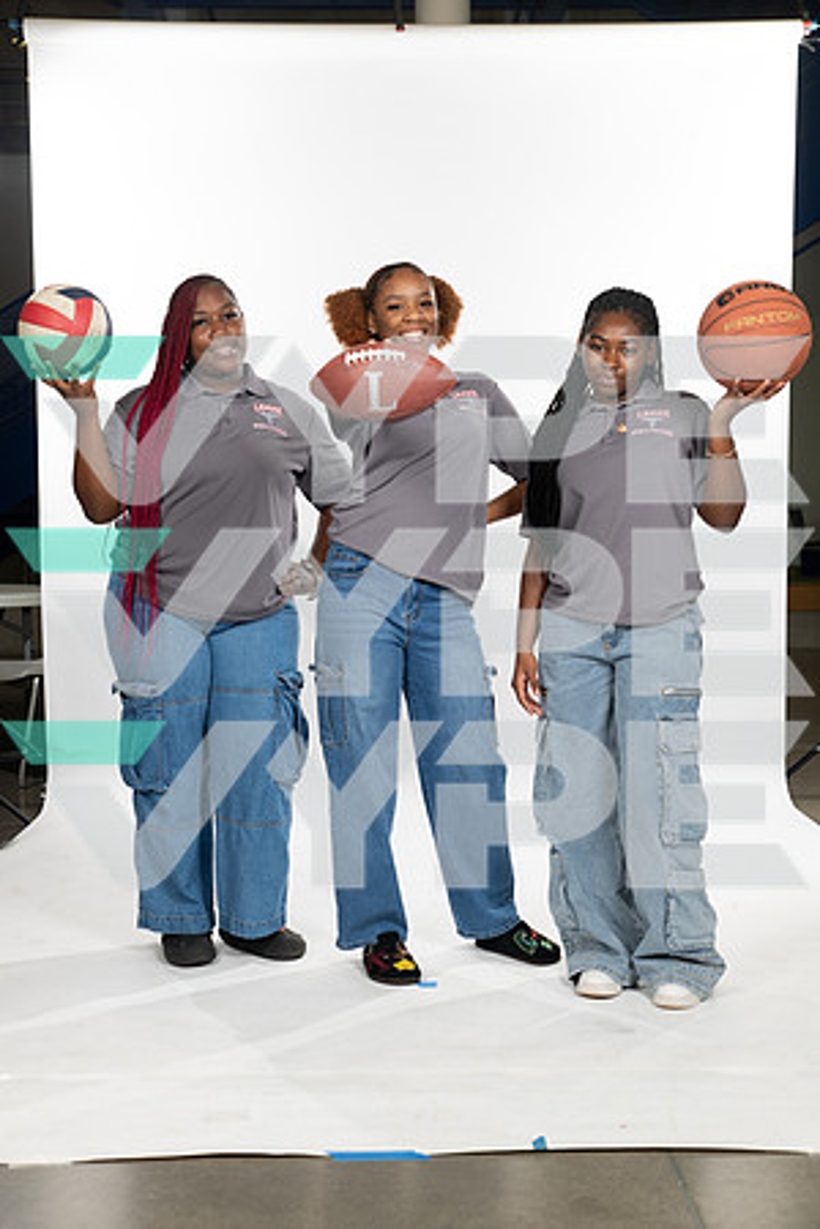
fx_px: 1640
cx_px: 410
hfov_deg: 28.1
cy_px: 614
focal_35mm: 48
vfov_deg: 41.1
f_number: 5.6
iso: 200
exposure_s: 1/250
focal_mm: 48
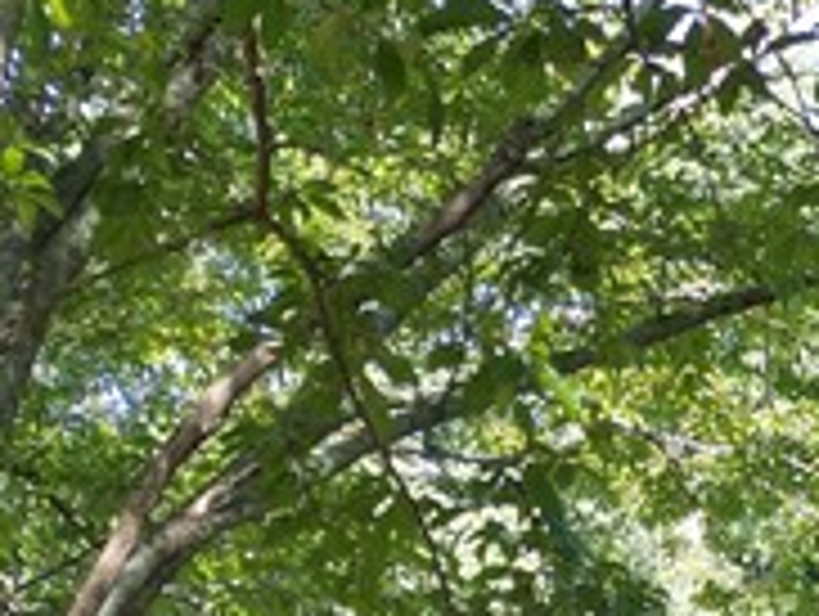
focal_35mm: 135
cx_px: 1647
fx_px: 3198
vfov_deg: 10.1
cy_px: 1299
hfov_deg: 12.7
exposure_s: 1/200
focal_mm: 6.72
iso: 120
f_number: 1.7
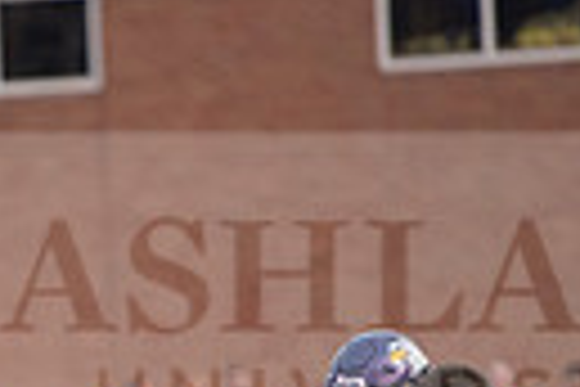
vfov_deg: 1.5
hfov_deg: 2.3
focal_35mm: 899
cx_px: -301
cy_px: 677
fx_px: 14483
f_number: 2.8
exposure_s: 1/800
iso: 2000
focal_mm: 200
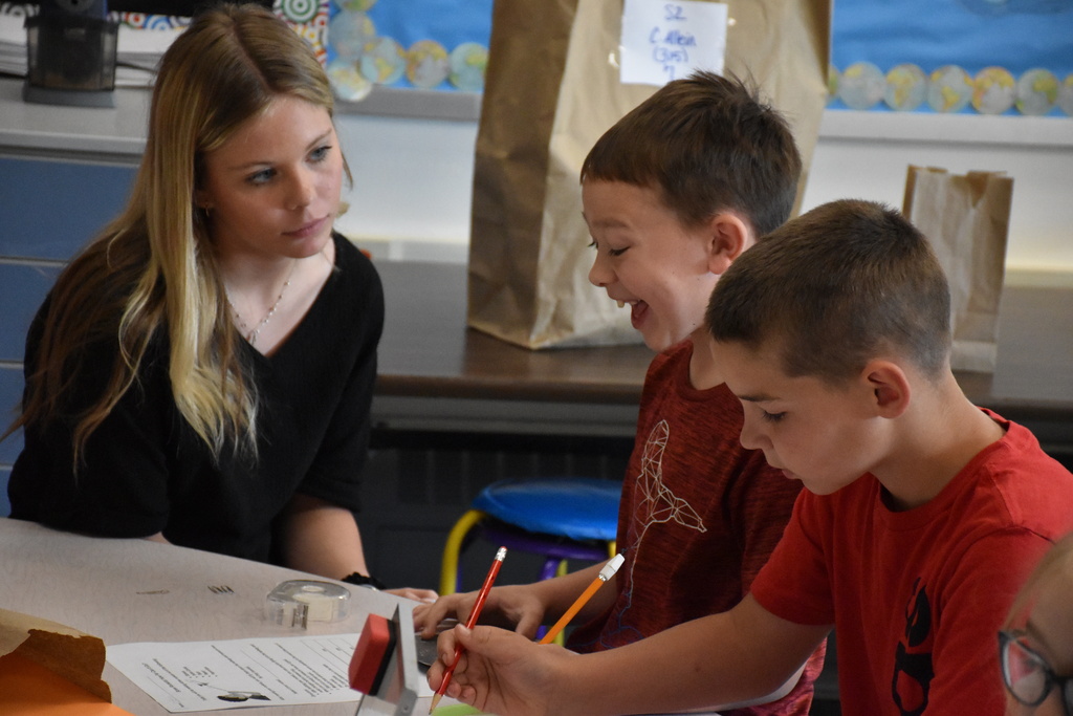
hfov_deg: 14.4
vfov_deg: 9.6
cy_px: 358
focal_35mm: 142
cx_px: 536
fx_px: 4248
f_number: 5.3
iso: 5000
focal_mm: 95
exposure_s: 1/320
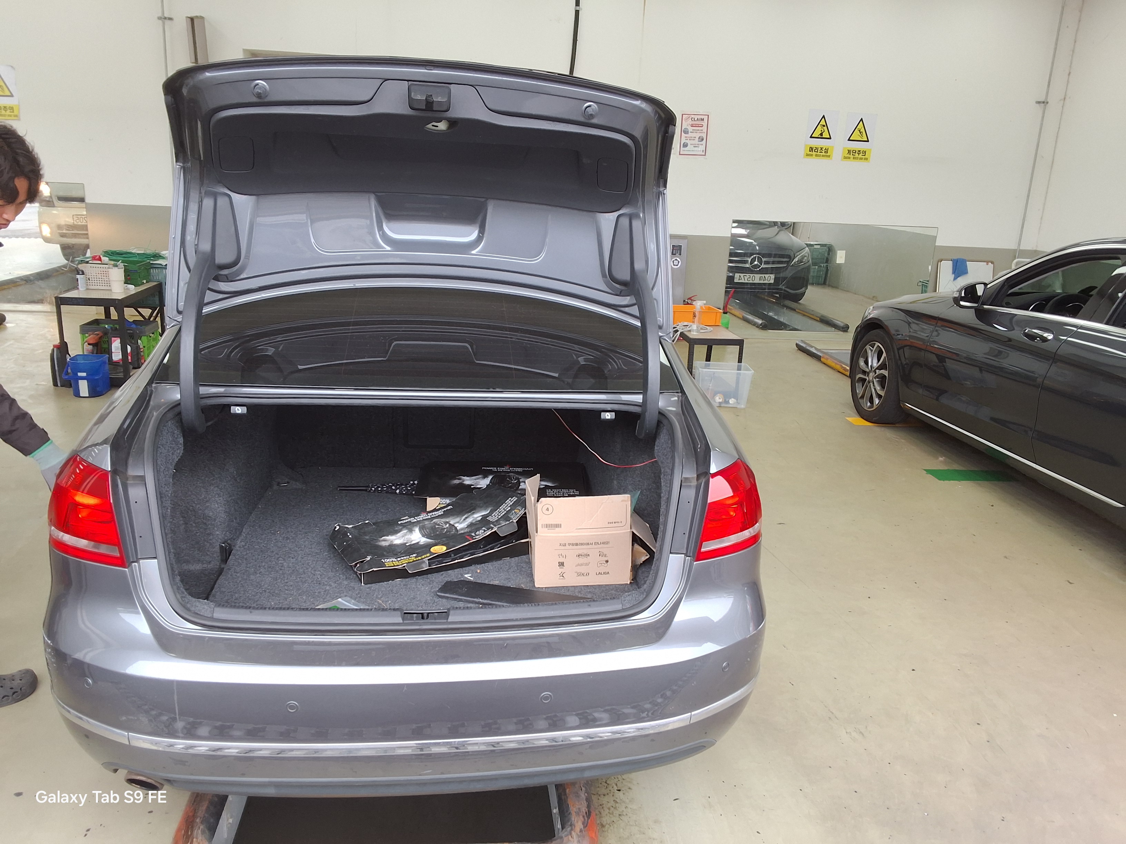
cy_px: 422
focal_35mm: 28
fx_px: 911
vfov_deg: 49.7
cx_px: 563
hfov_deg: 63.4
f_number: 1.9
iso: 50
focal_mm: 2.91
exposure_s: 1/120
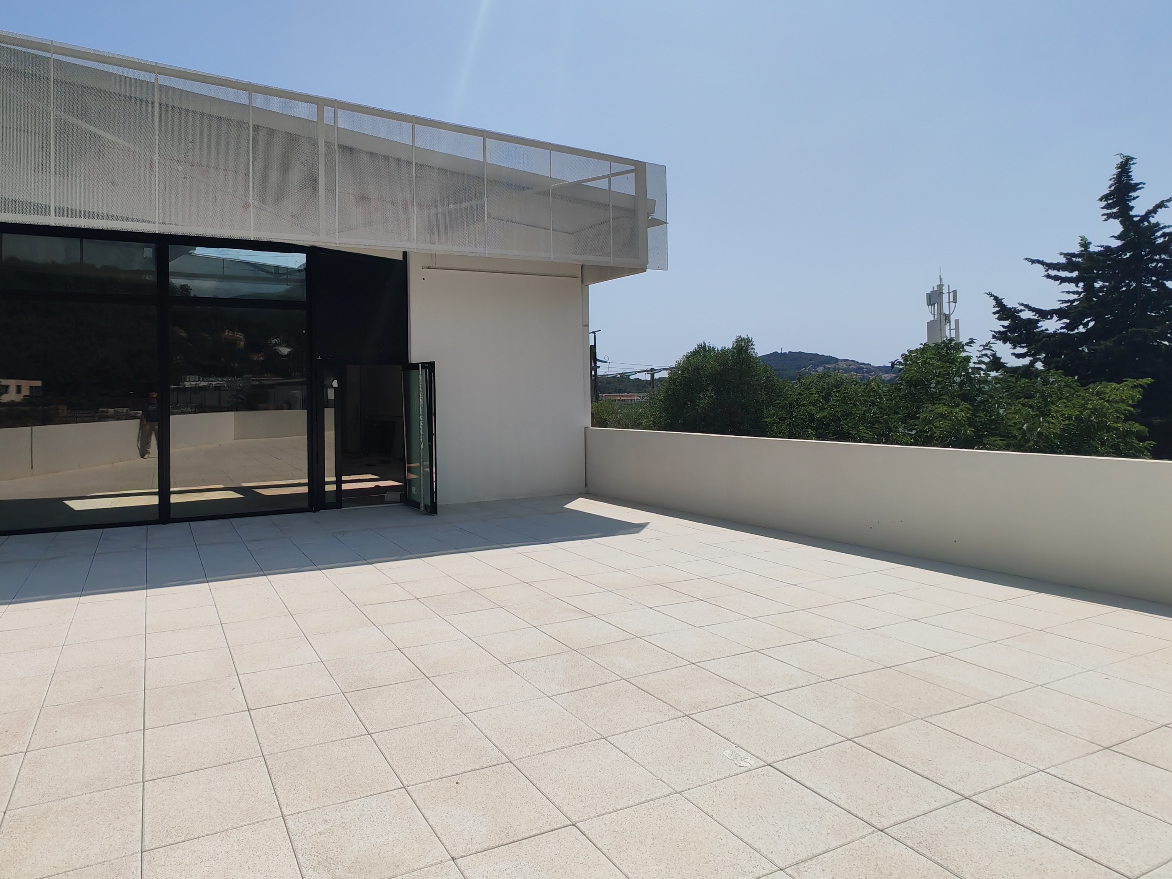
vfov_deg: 63.2
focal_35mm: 21
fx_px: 711
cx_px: 448
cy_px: 388
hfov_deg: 77.7
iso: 50
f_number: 2.2
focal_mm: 1.96
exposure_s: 1/2300
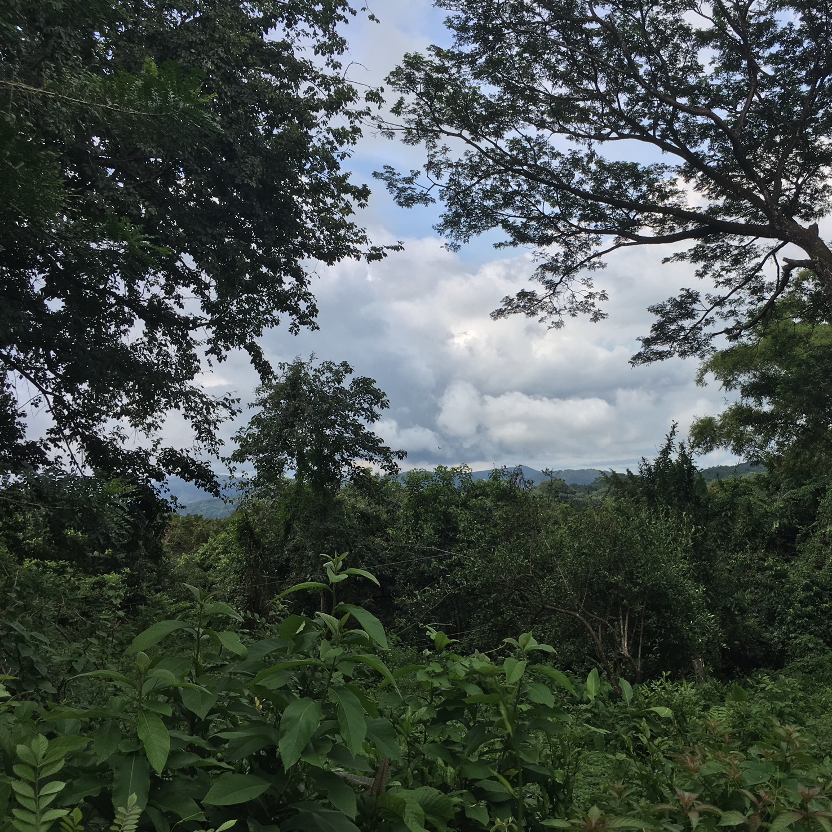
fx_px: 952
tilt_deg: +6.2
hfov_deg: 46.4
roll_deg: +2.4
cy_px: 415
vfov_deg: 47.2
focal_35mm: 35
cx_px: 566
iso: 25
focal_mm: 4.15
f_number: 2.2
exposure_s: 1/1789
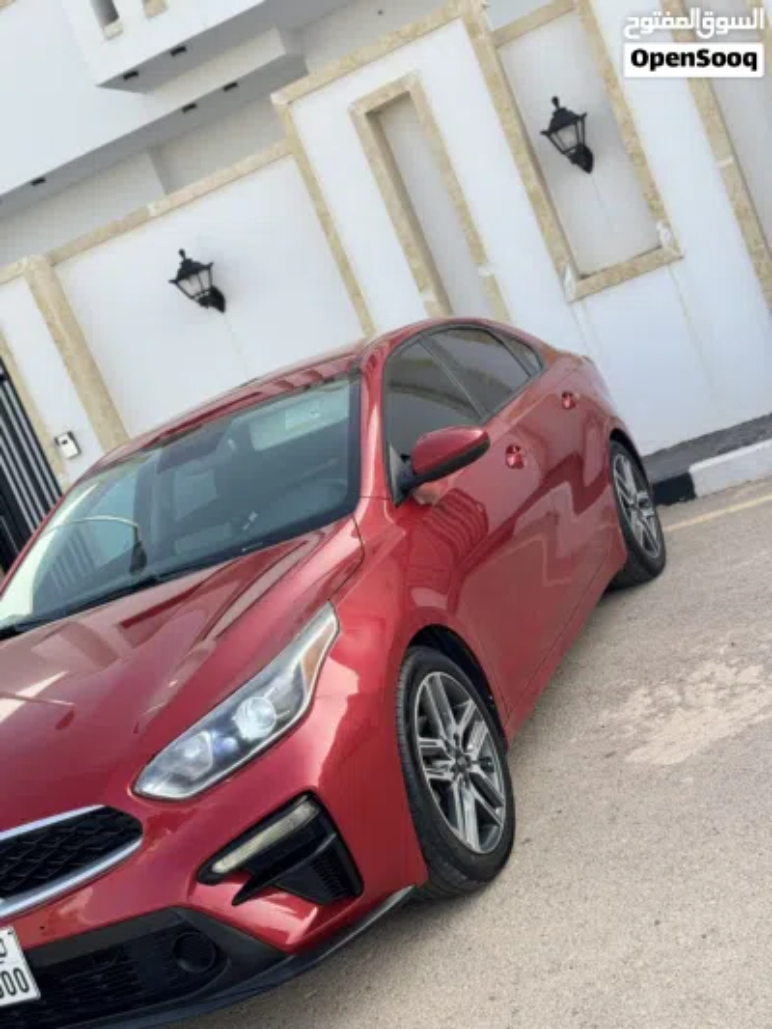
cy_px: 514
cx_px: 386
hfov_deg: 30.3
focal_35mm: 48
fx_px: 1427
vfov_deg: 39.6
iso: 64
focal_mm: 6.76
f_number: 1.78
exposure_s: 1/1560
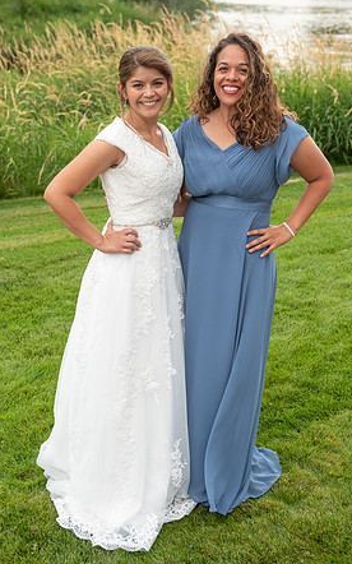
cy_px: 279
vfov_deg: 37.5
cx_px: 185
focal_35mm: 54
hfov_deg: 24.0
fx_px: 829
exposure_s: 1/160
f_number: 4.5
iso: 100
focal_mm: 52
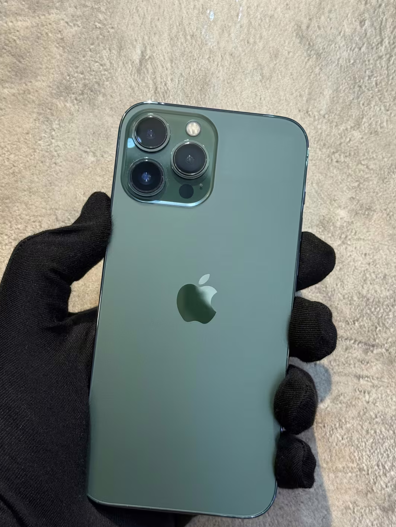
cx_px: 206
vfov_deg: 35.5
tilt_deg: +9.7
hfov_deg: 27.0
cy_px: 235
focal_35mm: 54
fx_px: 823
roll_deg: -16.1
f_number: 1.78
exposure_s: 1/50
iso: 80
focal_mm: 6.76
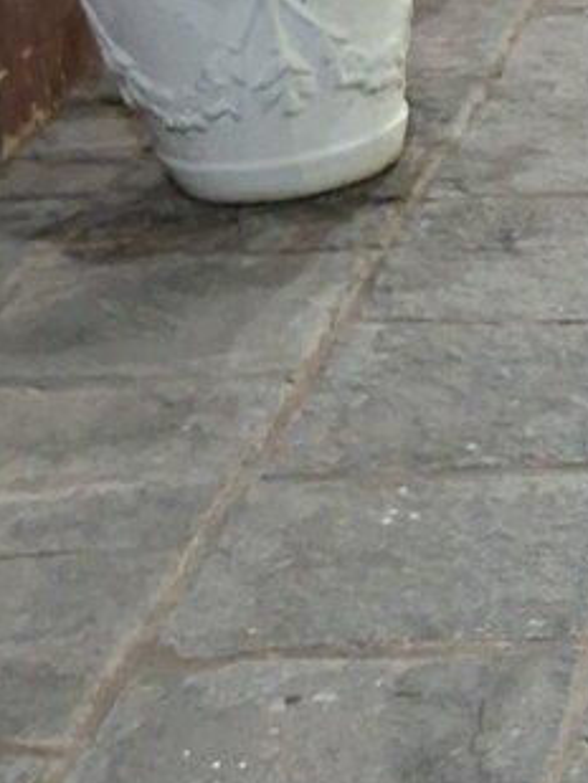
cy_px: 241
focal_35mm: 119
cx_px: 1232
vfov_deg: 16.5
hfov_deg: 11.1
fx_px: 2693
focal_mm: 5.54
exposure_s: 1/12
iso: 1250
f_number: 1.8
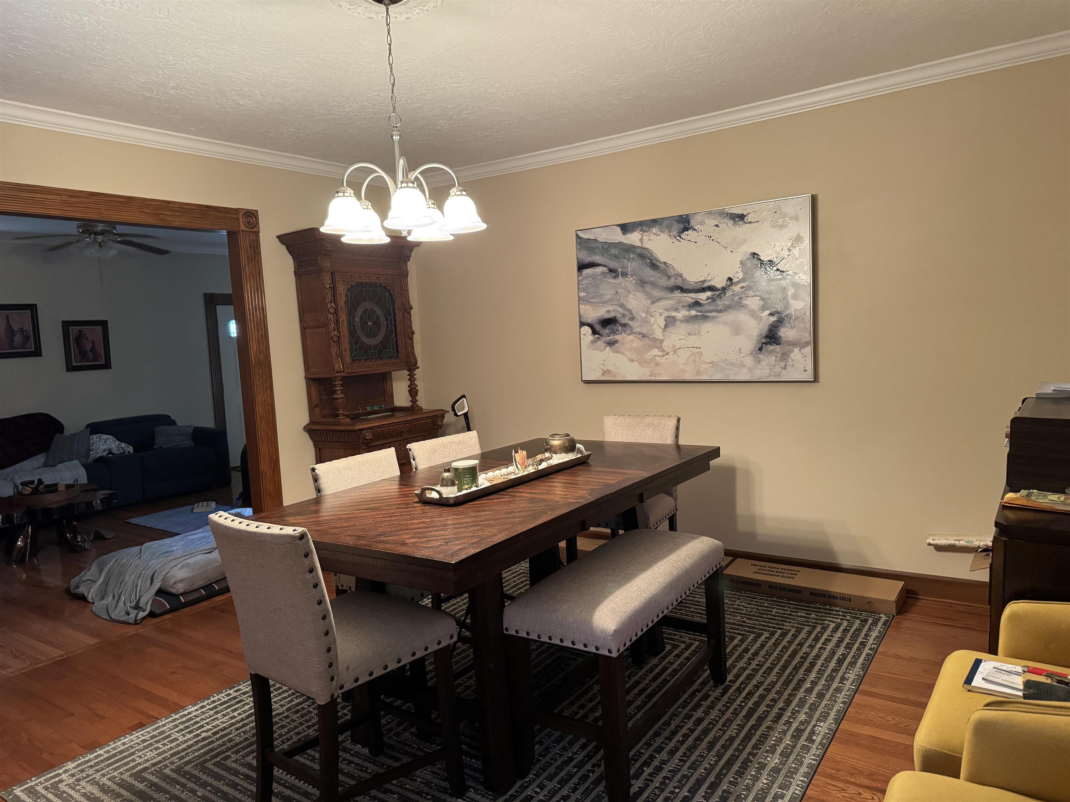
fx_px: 742
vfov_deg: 56.8
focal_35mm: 24
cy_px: 401
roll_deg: +2.8
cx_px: 535
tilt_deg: -6.5
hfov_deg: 71.6
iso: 800
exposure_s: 1/60
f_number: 1.78
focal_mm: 6.76
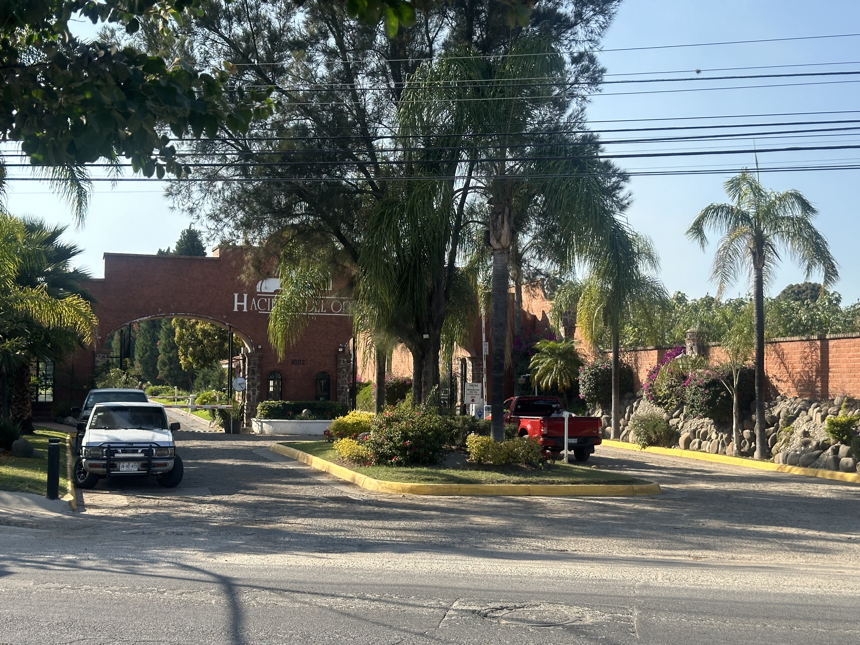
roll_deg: -1.0
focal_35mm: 48
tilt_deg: +2.7
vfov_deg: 30.3
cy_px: 322
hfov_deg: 39.7
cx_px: 430
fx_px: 1193
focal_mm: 6.86
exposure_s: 1/1848
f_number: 1.78
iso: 64
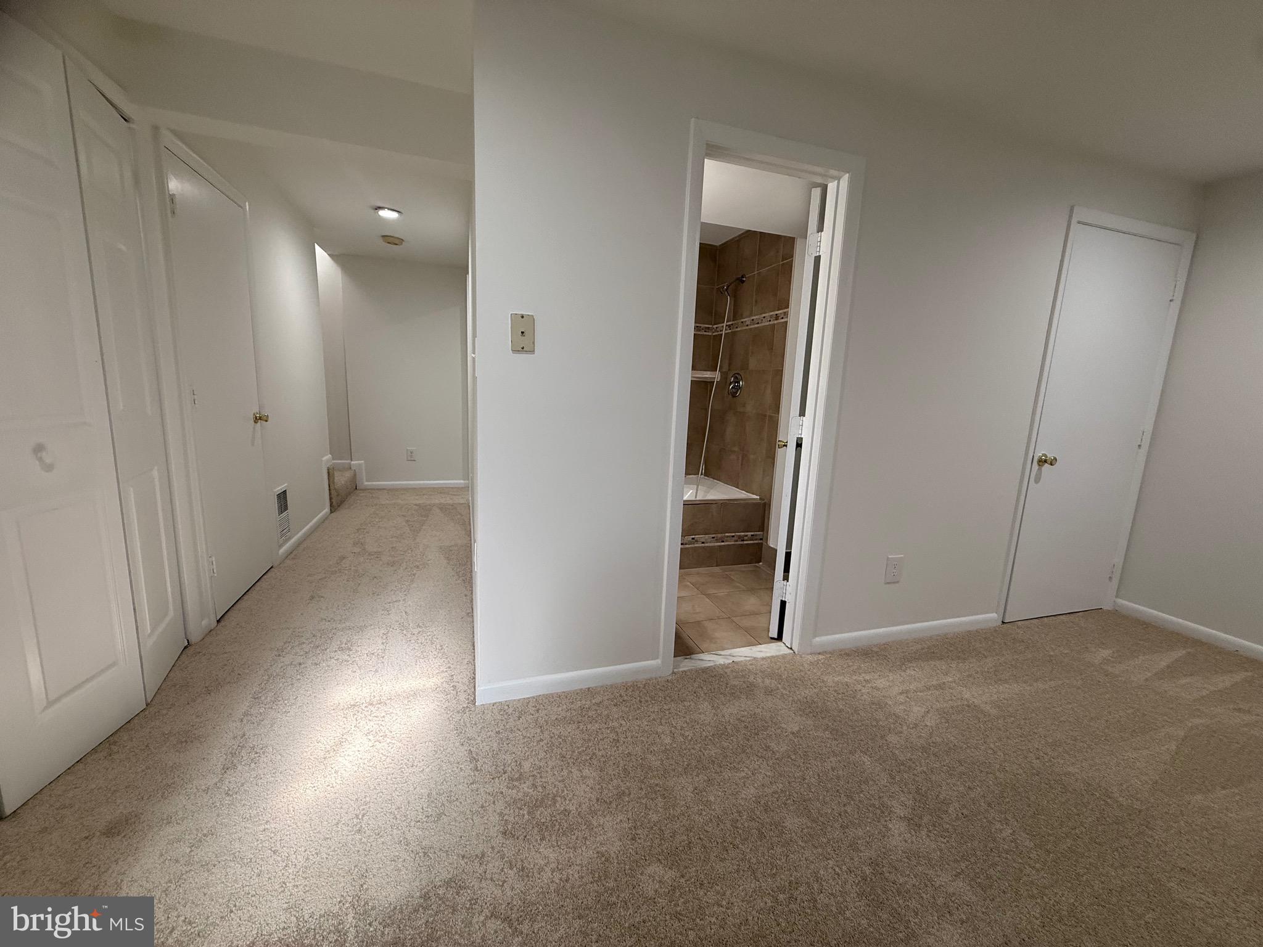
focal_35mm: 14
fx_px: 511
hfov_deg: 102.1
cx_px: 632
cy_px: 474
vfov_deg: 85.7
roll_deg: -2.7
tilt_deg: -10.0
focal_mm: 2.22
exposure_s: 1/120
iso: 160
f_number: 2.2
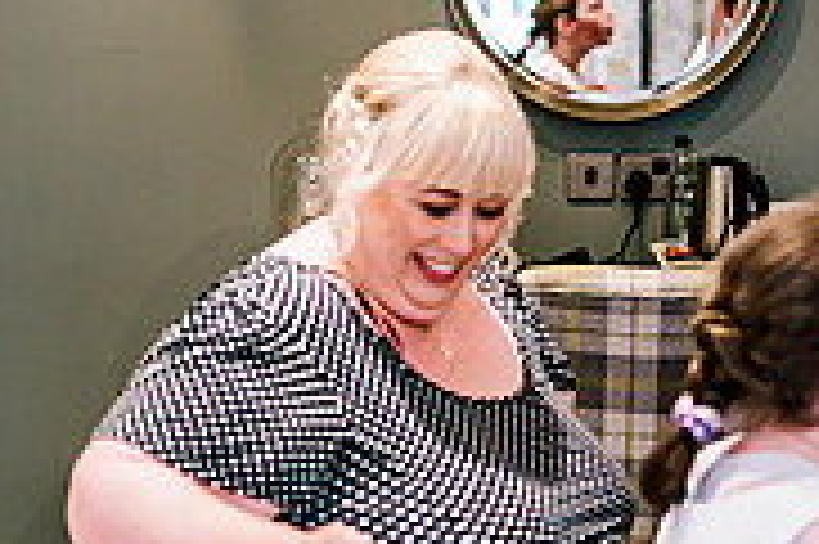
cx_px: 580
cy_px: 142
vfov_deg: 12.0
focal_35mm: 114
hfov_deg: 17.9
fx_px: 2591
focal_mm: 35
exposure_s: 1/250
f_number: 1.6
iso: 400
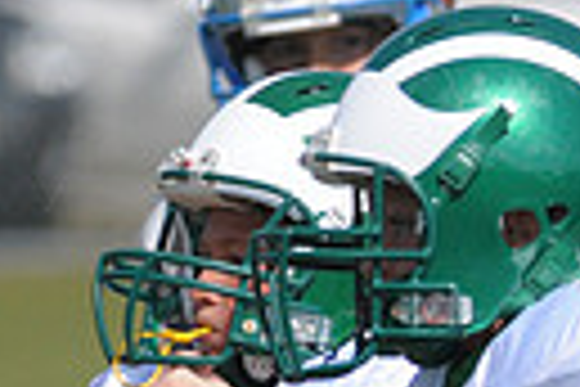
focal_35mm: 1613
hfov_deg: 1.3
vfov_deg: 0.9
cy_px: 790
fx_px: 25985
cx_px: 1048
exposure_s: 1/8000
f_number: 4
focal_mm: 240
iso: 640
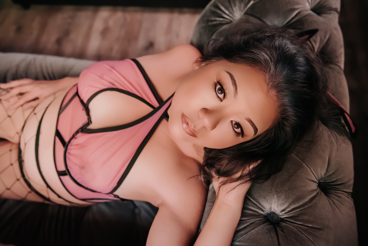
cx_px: 184
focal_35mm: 29
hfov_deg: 63.6
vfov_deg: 45.0
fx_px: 297
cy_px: 123
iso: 8000
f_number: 3.5
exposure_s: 1/200
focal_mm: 29
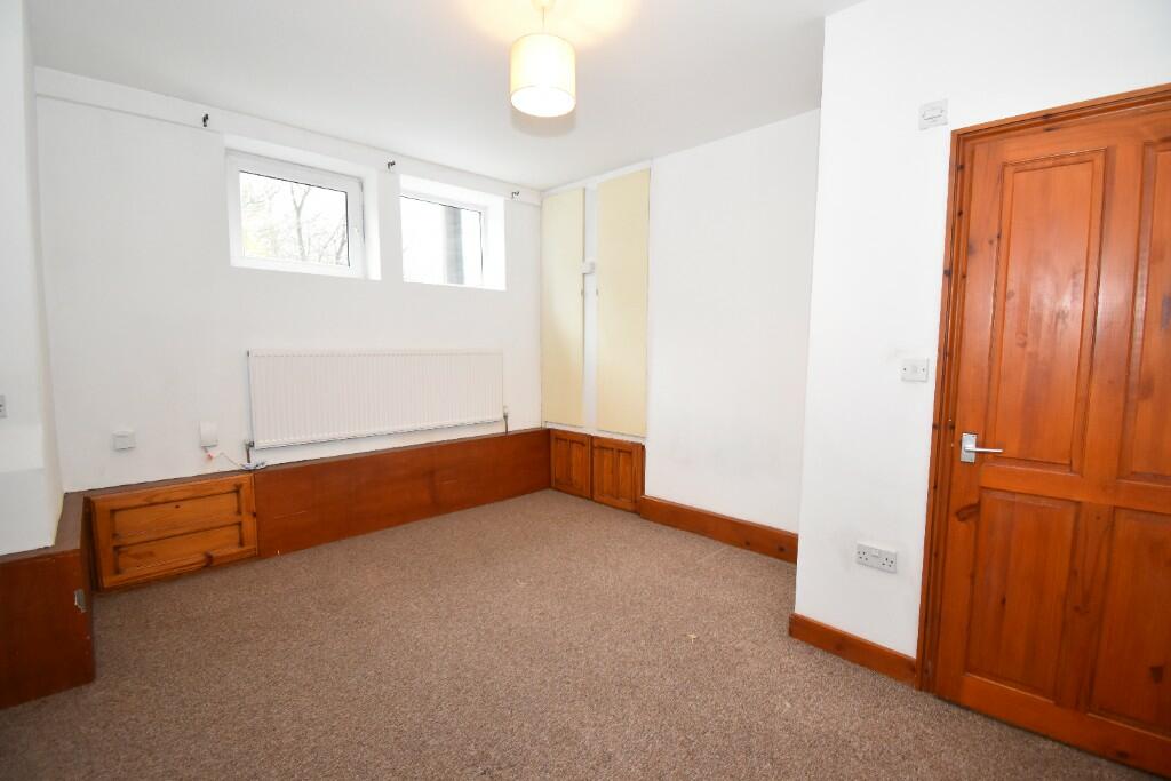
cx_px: 586
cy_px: 390
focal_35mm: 15
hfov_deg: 100.4
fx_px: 488
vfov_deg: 77.3
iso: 1600
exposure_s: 1/80
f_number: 4.5
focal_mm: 10
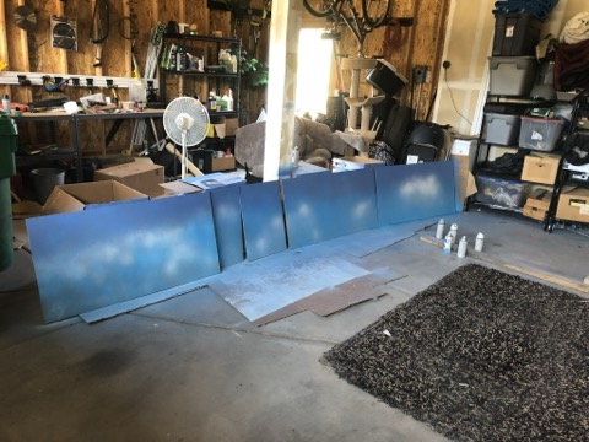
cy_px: 221
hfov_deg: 63.4
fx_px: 476
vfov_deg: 49.7
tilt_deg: -17.5
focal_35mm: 28
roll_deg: -3.5
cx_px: 294
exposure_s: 1/15
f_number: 1.8
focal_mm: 4
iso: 64
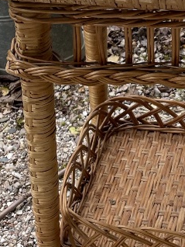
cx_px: 215
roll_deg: +2.0
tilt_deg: -36.8
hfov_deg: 14.7
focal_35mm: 98
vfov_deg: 19.9
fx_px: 697
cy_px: 78
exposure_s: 1/739
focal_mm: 4.2
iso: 32
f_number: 1.6
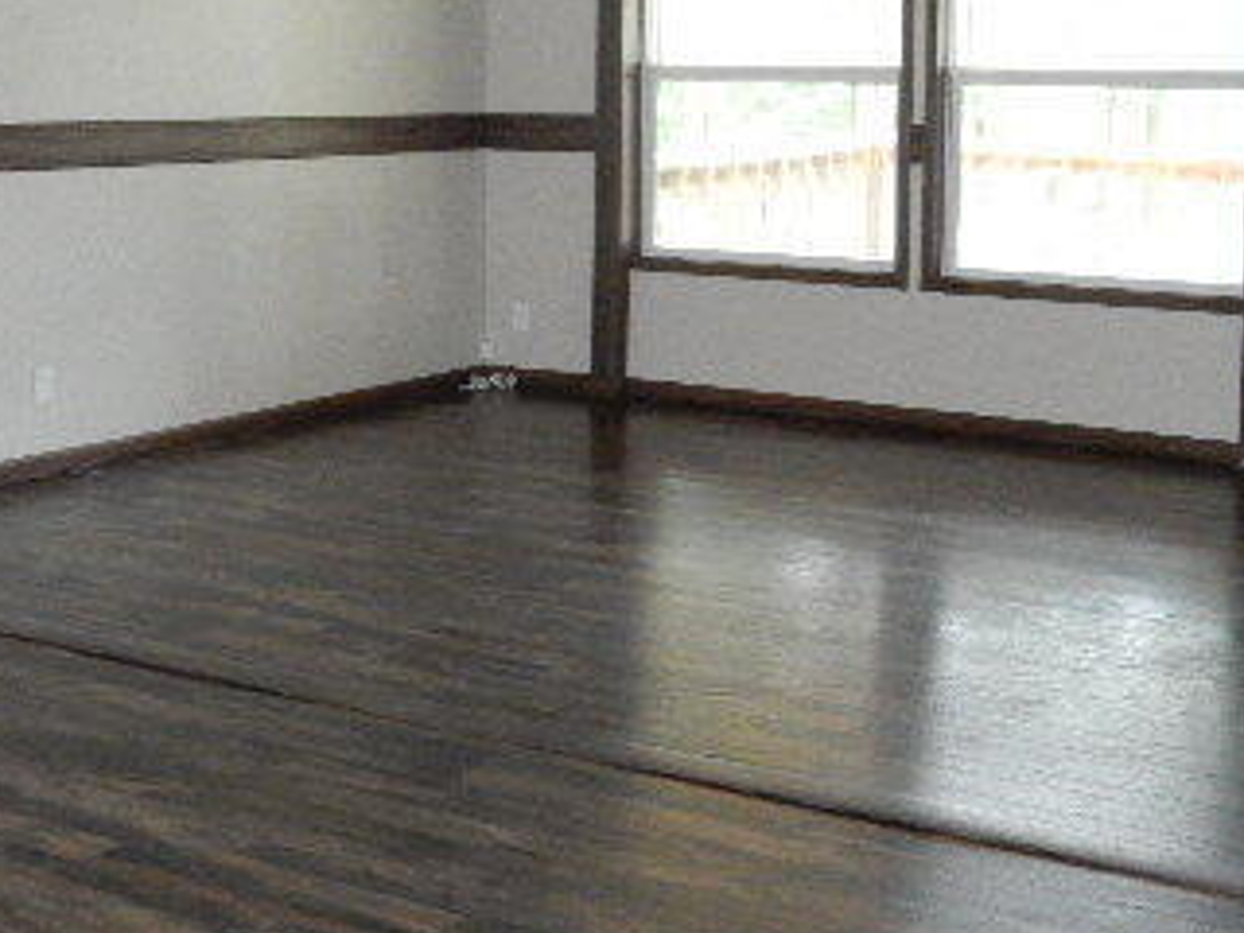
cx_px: 470
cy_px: 237
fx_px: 2156
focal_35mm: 60
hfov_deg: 32.0
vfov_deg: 24.2
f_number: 4
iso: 1000
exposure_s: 1/30
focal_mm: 5.4
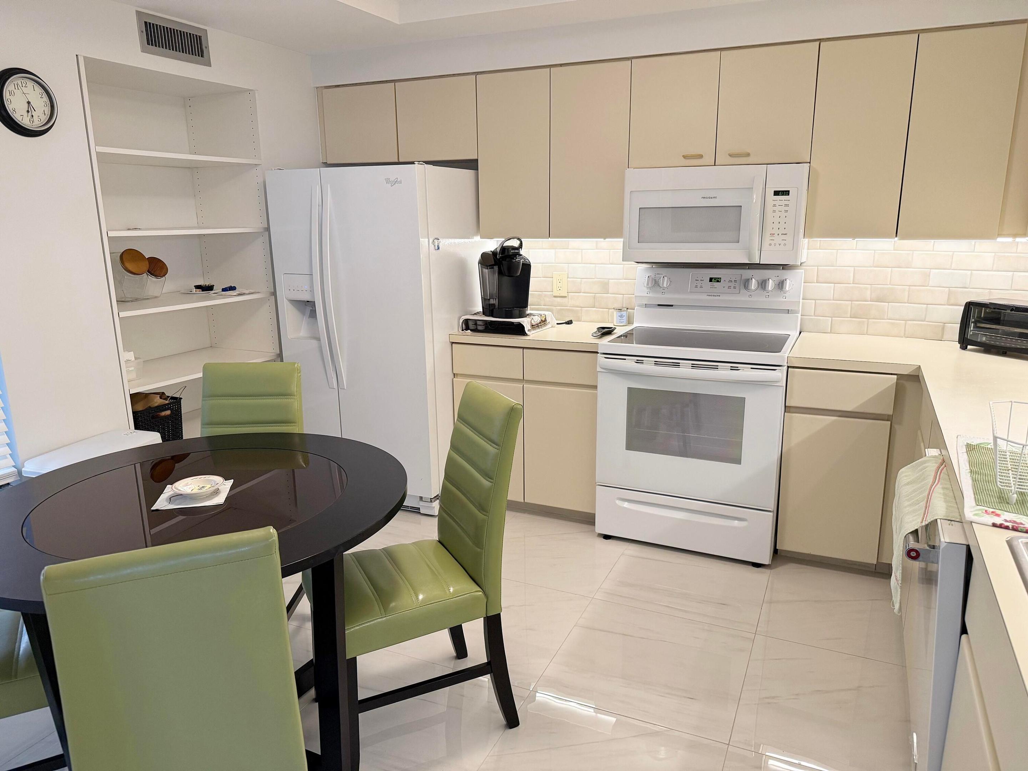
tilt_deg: -13.7
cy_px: 386
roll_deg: +0.9
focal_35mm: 24
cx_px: 514
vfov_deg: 56.8
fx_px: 713
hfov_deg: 71.6
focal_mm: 6.76
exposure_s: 1/120
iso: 200
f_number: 1.78
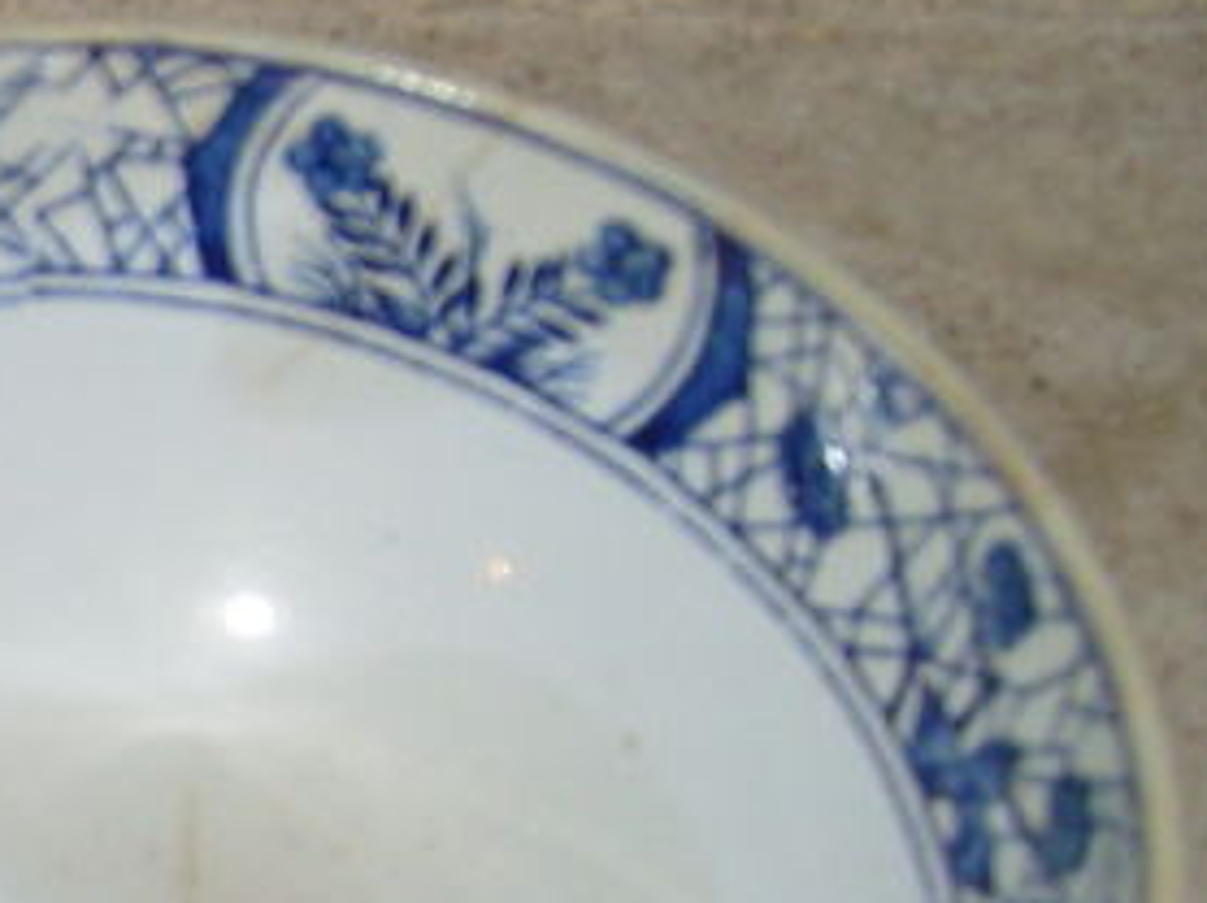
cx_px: -938
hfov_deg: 14.0
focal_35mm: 126
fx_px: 4390
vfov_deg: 11.7
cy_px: 812
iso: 100
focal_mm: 5.8
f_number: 2.8
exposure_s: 1/45
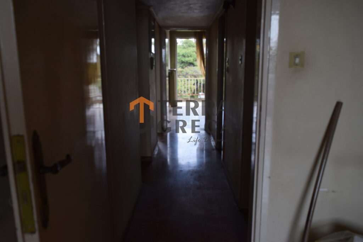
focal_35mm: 27
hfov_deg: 67.4
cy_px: 121
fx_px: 272
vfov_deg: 47.9
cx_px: 182
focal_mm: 18
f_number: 6.3
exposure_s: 1/160
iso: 400
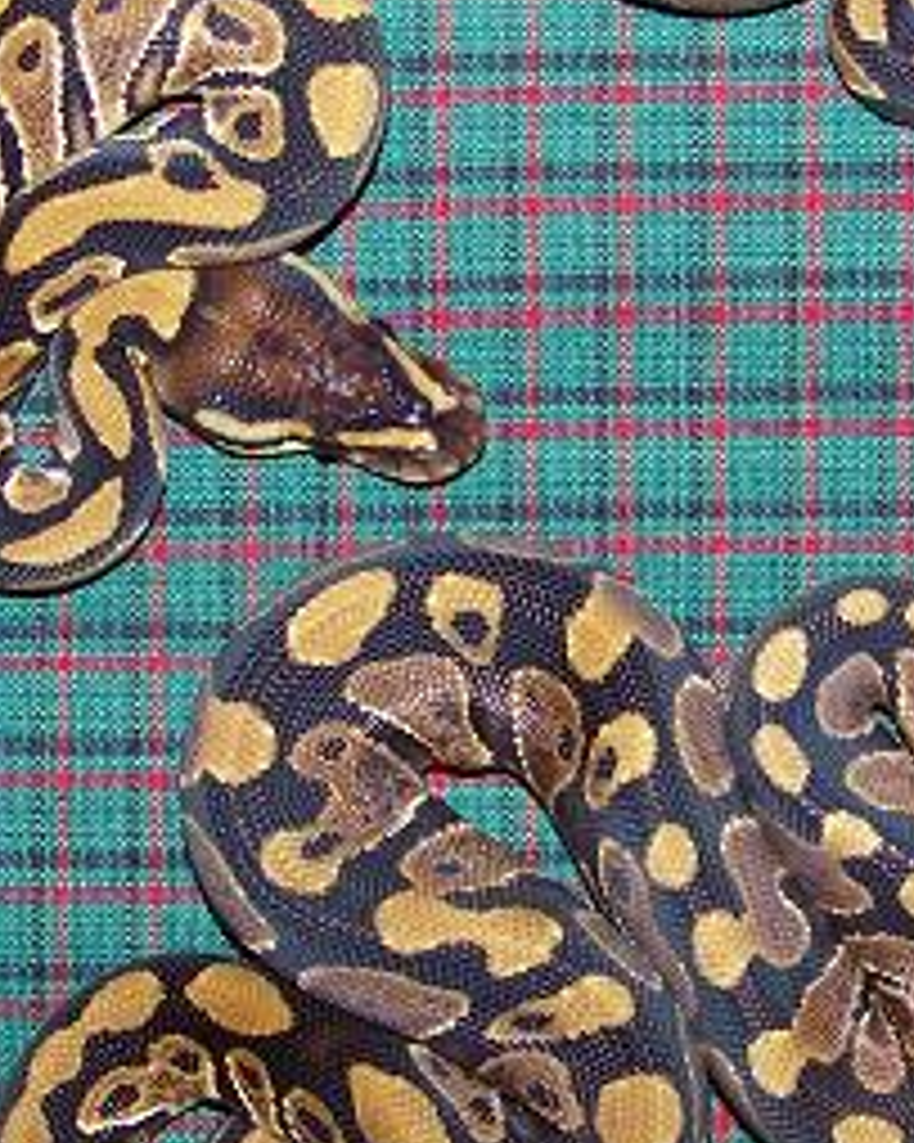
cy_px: 382
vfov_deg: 17.0
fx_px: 3823
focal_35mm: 113
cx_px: 707
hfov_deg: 13.6
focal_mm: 5.85
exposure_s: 1/30
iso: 67
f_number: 2.8
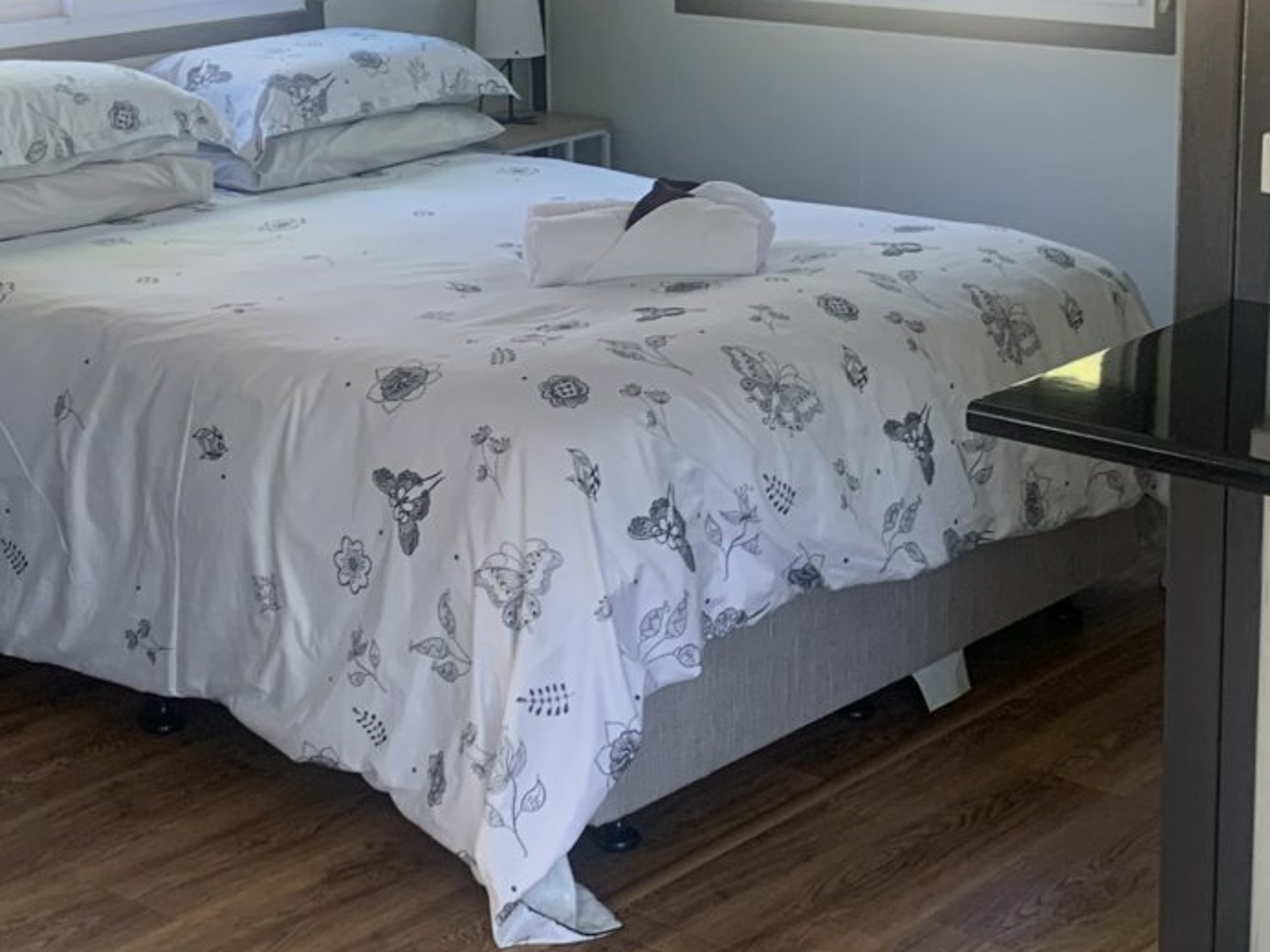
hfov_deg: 27.0
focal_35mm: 72
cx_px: 704
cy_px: 218
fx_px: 2642
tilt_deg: -11.3
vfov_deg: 20.3
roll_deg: -0.9
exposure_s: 1/60
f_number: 1.8
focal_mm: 4.25
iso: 100
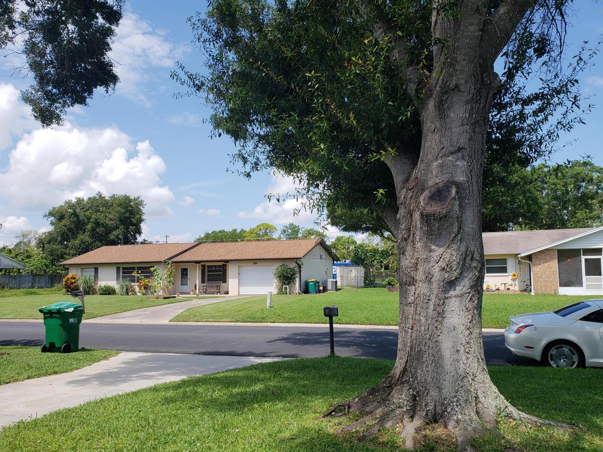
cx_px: 305
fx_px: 470
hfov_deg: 65.3
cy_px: 232
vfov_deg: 51.3
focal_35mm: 27
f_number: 2.4
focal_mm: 4.3
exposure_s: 1/1154
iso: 50
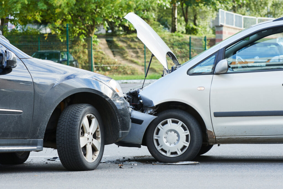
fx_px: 1203
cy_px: 94
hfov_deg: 13.4
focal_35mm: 153
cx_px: 142
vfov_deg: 9.0
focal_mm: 102
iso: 200
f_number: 5.6
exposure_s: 1/100
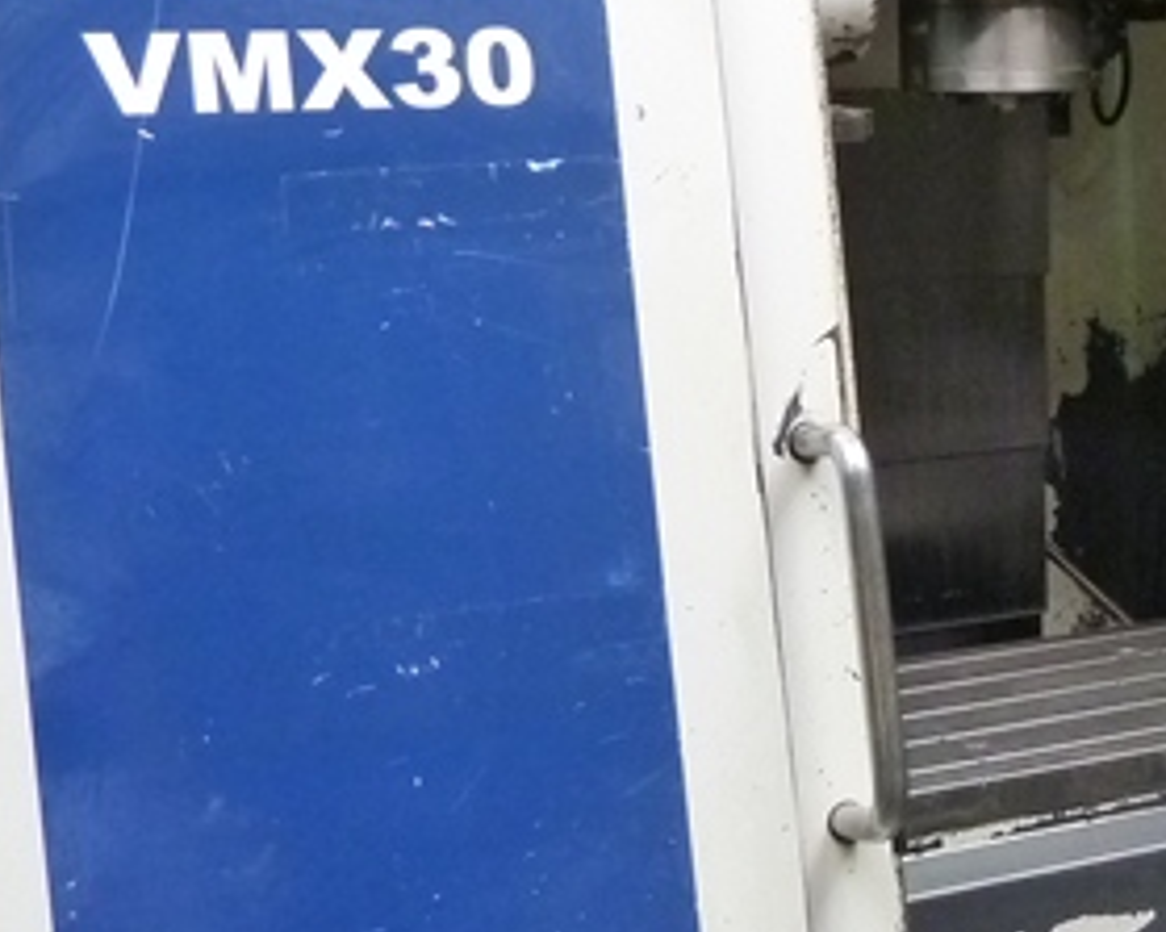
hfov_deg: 24.3
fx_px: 2415
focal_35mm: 70
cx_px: 1450
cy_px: 372
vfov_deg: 21.8
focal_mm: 4.1
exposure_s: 1/20
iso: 400
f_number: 3.3
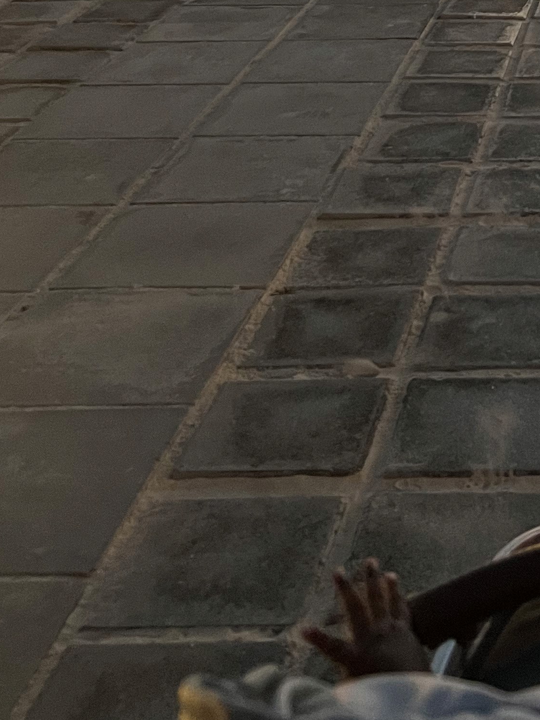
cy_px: -198
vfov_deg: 24.5
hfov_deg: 19.5
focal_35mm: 70
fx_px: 1456
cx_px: 685
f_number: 1.5
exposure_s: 1/49
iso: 200
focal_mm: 5.7
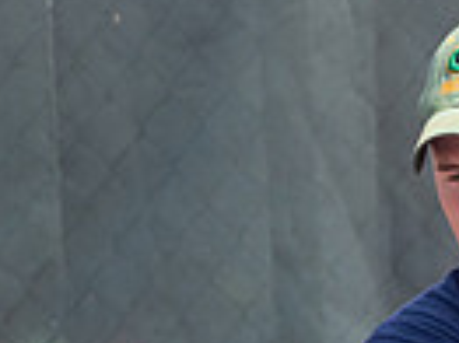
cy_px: 513
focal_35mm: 1198
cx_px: 582
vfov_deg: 1.2
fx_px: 15871
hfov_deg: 1.7
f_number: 2.8
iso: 200
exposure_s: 1/1600
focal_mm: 135
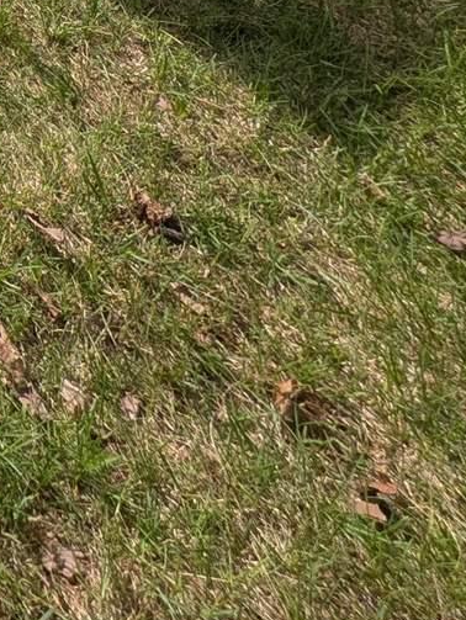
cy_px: -546
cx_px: -487
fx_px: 986
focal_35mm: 55
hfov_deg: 17.7
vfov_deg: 20.8
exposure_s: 1/2933
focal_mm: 2.23
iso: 42
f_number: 1.95
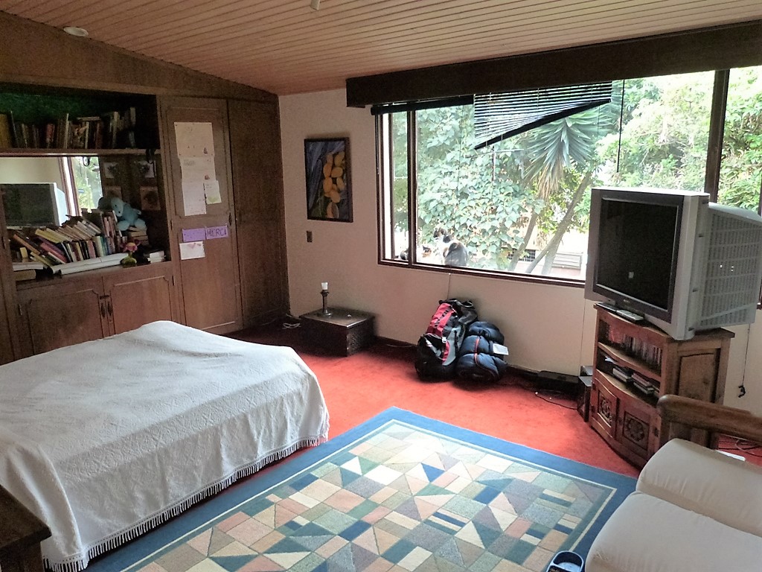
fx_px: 550
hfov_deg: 69.4
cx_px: 381
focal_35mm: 25
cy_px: 286
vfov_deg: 54.9
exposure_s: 1/50
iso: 800
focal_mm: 4.5
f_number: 2.8
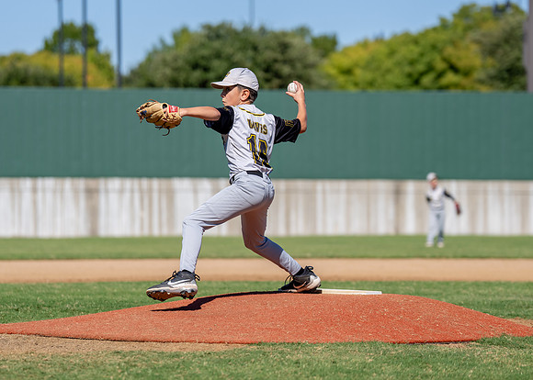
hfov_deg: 11.7
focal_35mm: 172
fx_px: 2610
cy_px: 169
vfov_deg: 8.3
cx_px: 264
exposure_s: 1/2500
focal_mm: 125
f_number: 2.8
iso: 100
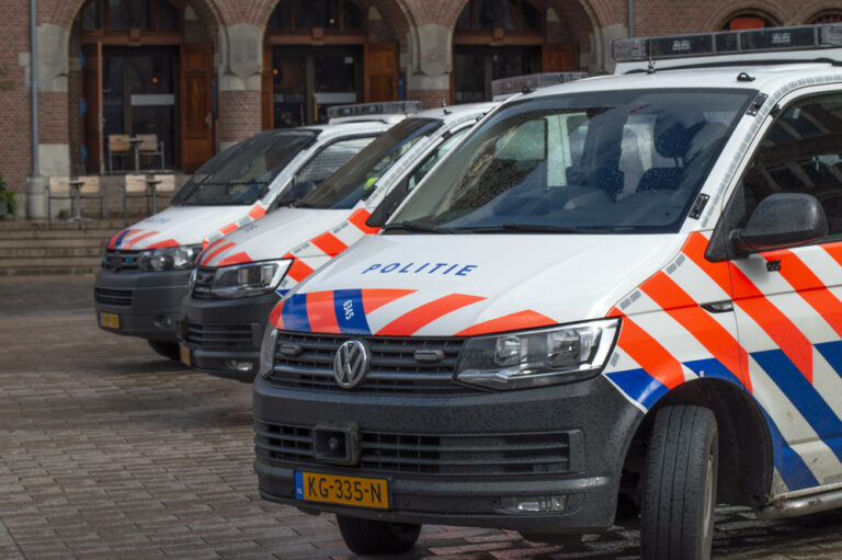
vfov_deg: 13.0
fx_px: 2454
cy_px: 280
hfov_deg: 19.5
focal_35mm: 105
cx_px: 421
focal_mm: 70
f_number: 8
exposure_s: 1/200
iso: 100
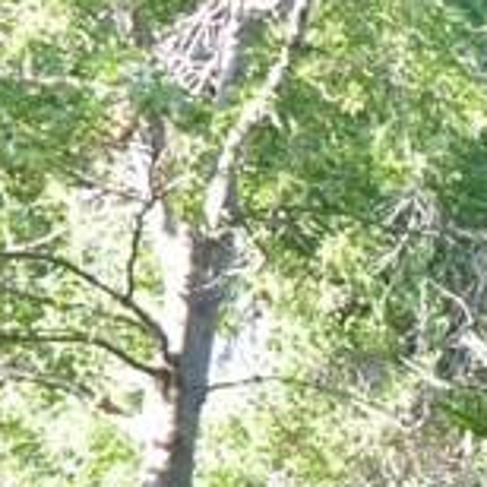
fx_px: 1862
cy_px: 683
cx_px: 1331
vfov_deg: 14.1
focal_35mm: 117
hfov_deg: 11.2
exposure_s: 1/30
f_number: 5.6
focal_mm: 13
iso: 200
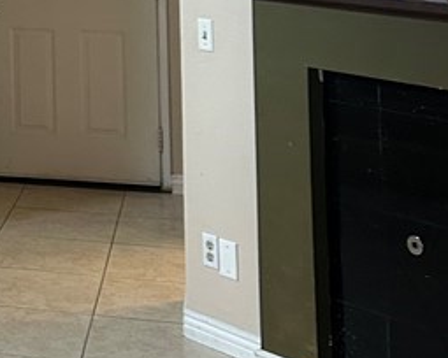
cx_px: -207
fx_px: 1352
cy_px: -211
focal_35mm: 102
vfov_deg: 14.0
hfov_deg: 17.1
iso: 250
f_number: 1.5
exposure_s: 1/60
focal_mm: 5.7
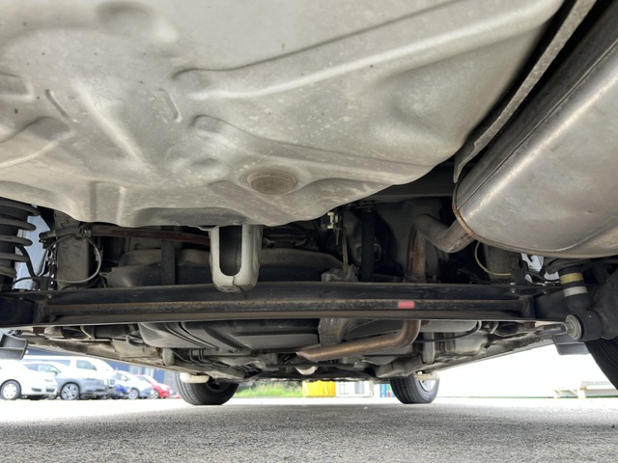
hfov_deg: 67.3
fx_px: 464
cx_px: 309
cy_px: 232
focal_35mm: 26
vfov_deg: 53.1
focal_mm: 5.1
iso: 40
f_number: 1.6
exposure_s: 1/122
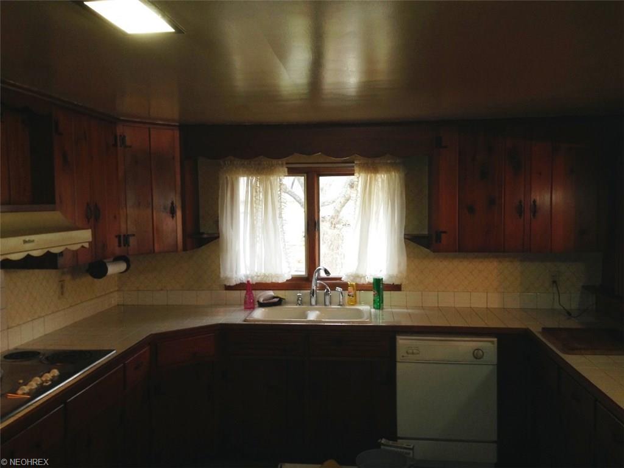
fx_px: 595
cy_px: 234
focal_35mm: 33
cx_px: 312
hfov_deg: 55.4
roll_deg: -0.3
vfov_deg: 42.9
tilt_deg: -4.6
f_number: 2.4
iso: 100
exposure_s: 1/20
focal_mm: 4.12
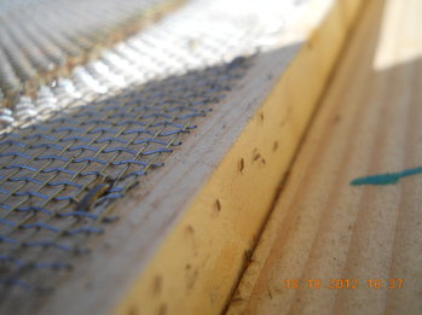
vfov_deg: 35.1
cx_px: 211
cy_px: 158
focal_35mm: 41
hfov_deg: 45.8
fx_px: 499
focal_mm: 6.72
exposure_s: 1/200
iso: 80
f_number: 5.5
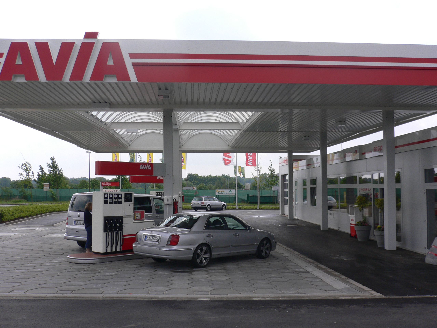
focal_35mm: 35
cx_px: 218
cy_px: 164
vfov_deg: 40.7
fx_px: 442
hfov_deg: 52.6
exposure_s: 1/250
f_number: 5.6
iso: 80
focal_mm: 5.8
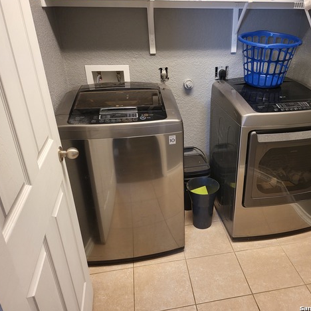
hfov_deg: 55.0
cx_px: 193
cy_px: 153
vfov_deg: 55.6
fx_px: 295
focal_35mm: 29
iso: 200
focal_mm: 5
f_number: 1.8
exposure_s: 1/60
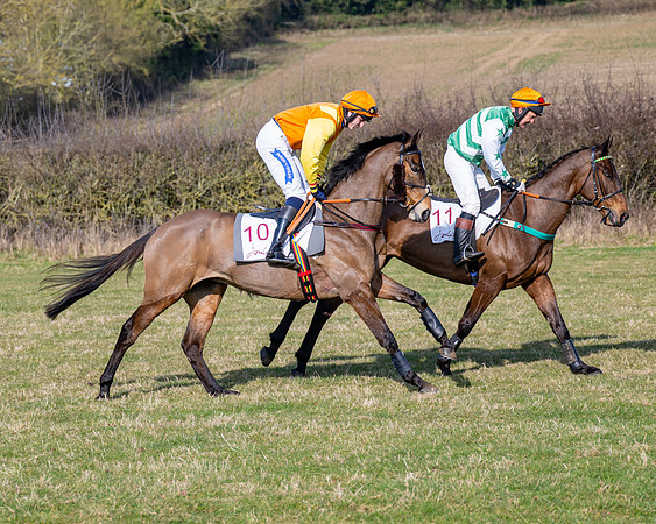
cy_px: 286
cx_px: 214
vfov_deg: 11.6
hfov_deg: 14.5
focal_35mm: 133
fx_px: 2577
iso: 100
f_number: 2.8
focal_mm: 70
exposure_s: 1/1600
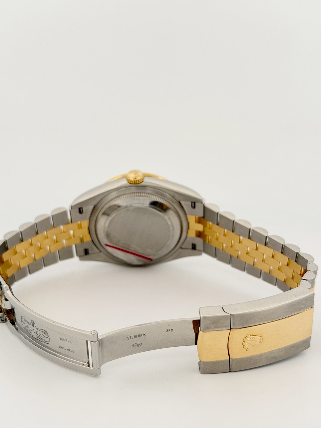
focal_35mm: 52
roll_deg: -1.1
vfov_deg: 36.8
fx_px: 643
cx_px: 150
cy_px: 232
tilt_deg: -21.0
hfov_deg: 28.0
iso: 64
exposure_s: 1/1264
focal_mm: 6.76
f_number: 1.78
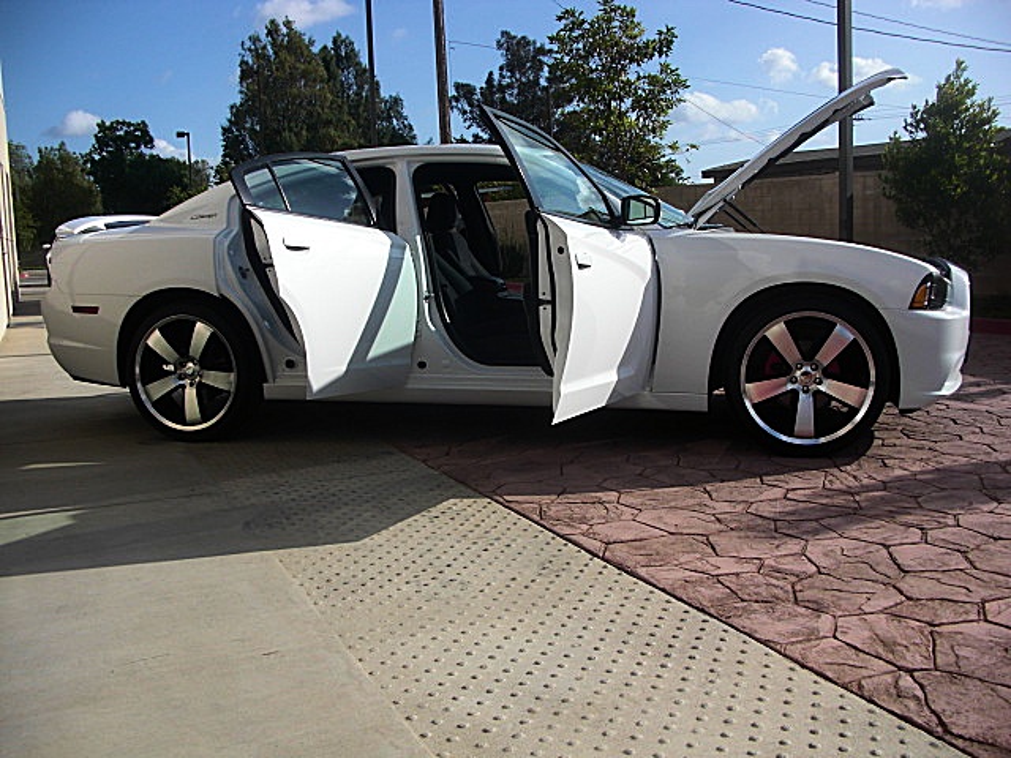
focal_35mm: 36
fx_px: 1051
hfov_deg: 51.4
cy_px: 379
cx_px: 506
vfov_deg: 39.7
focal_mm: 6.3
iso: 50
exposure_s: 1/160
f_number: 7.9
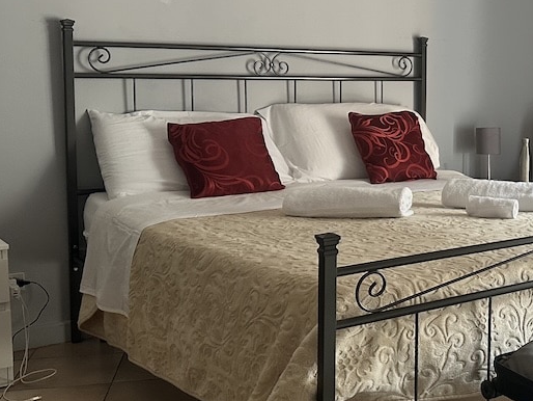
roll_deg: -1.3
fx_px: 863
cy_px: 163
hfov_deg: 32.0
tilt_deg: -6.2
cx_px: 520
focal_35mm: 56
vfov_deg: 26.1
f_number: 1.78
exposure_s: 1/93
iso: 250
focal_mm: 6.86
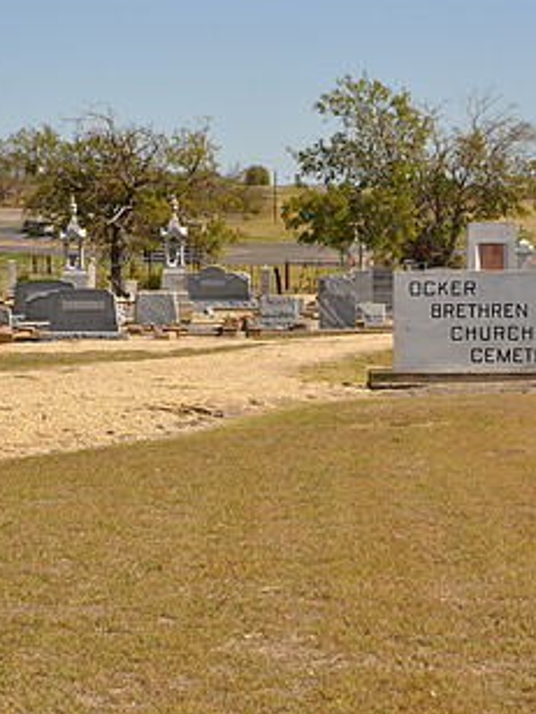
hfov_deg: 11.4
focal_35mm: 130
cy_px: 340
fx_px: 2684
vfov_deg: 15.2
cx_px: 360
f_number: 8
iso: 200
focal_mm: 48
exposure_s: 1/250
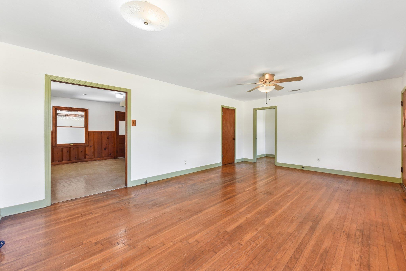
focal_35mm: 14
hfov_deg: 104.3
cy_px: 136
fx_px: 158
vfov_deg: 81.2
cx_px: 203
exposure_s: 1/15
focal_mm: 14
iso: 250
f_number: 8
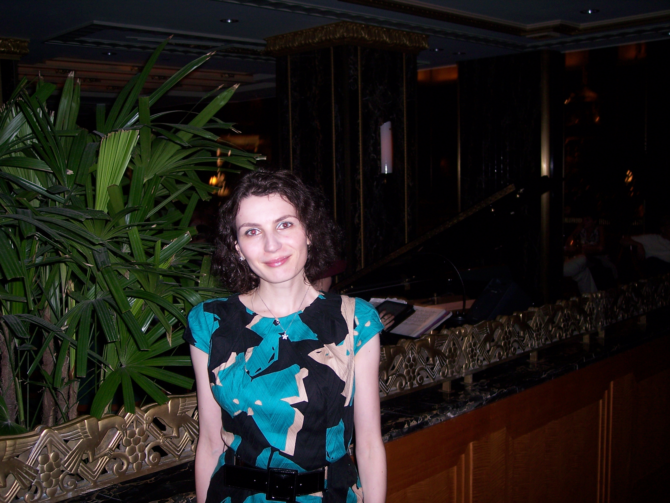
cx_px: 335
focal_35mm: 39
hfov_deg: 47.9
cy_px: 252
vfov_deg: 36.8
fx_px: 755
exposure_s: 1/60
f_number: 2.8
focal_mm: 8
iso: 100
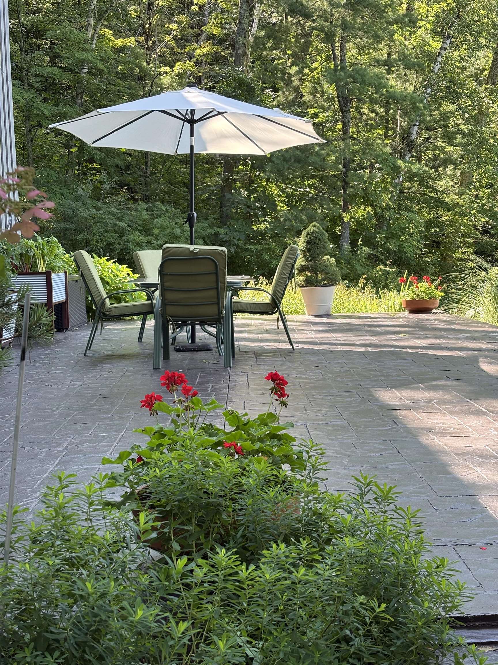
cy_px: 332
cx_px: 249
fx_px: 997
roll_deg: +1.6
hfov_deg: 28.0
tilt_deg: -4.2
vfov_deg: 36.8
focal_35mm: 52
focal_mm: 5.96
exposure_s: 1/150
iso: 32
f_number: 1.6
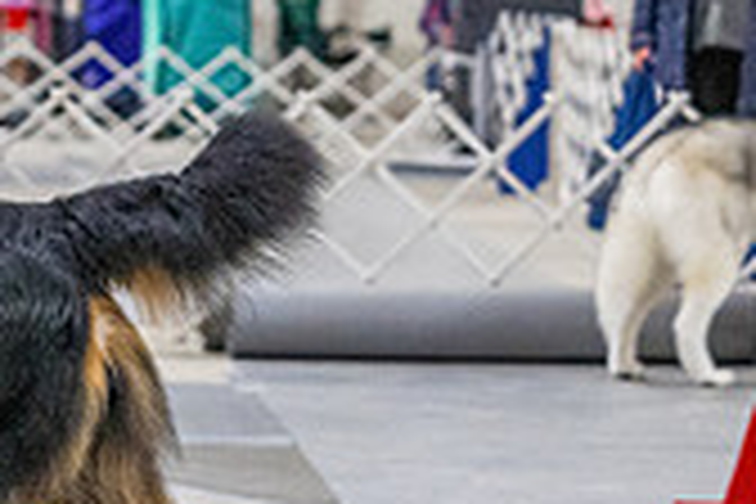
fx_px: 5061
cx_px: -279
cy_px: -38
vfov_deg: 5.7
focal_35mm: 241
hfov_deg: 8.4
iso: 6400
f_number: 3.2
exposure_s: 1/320
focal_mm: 70
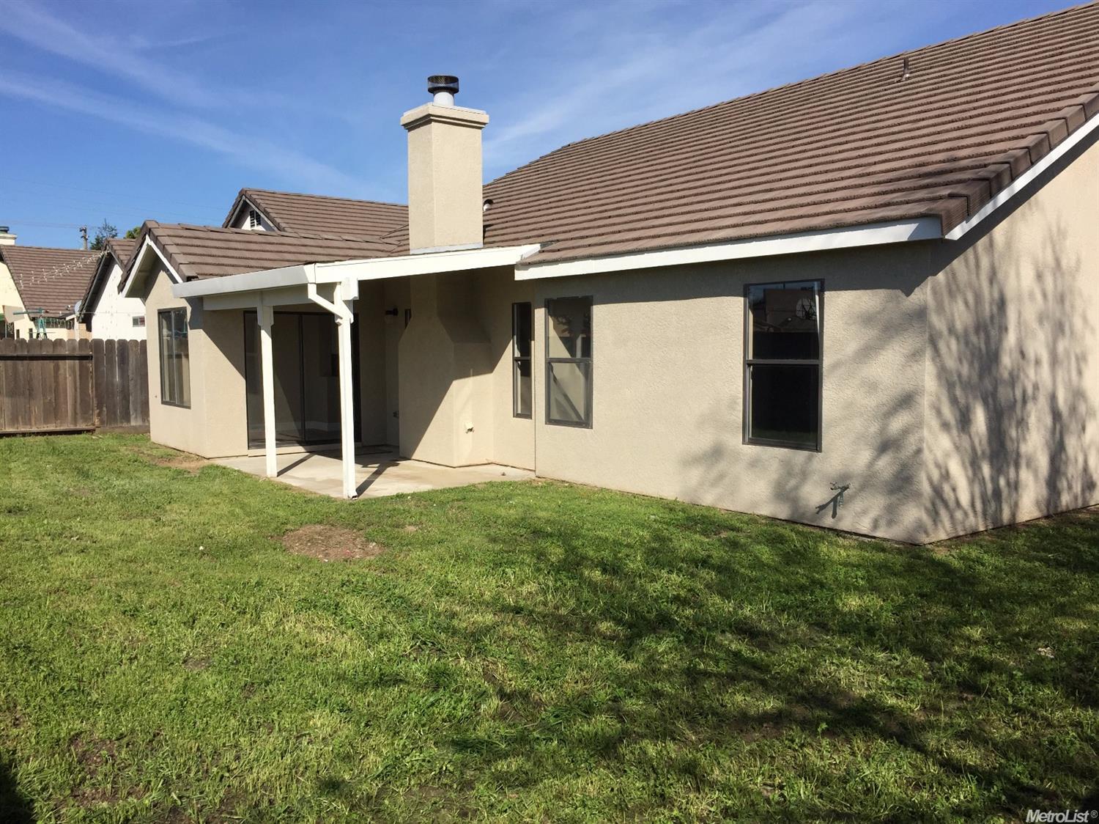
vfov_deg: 48.2
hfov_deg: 61.7
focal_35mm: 29
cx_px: 550
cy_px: 412
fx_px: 920
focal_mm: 4.15
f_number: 2.2
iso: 32
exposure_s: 1/2639
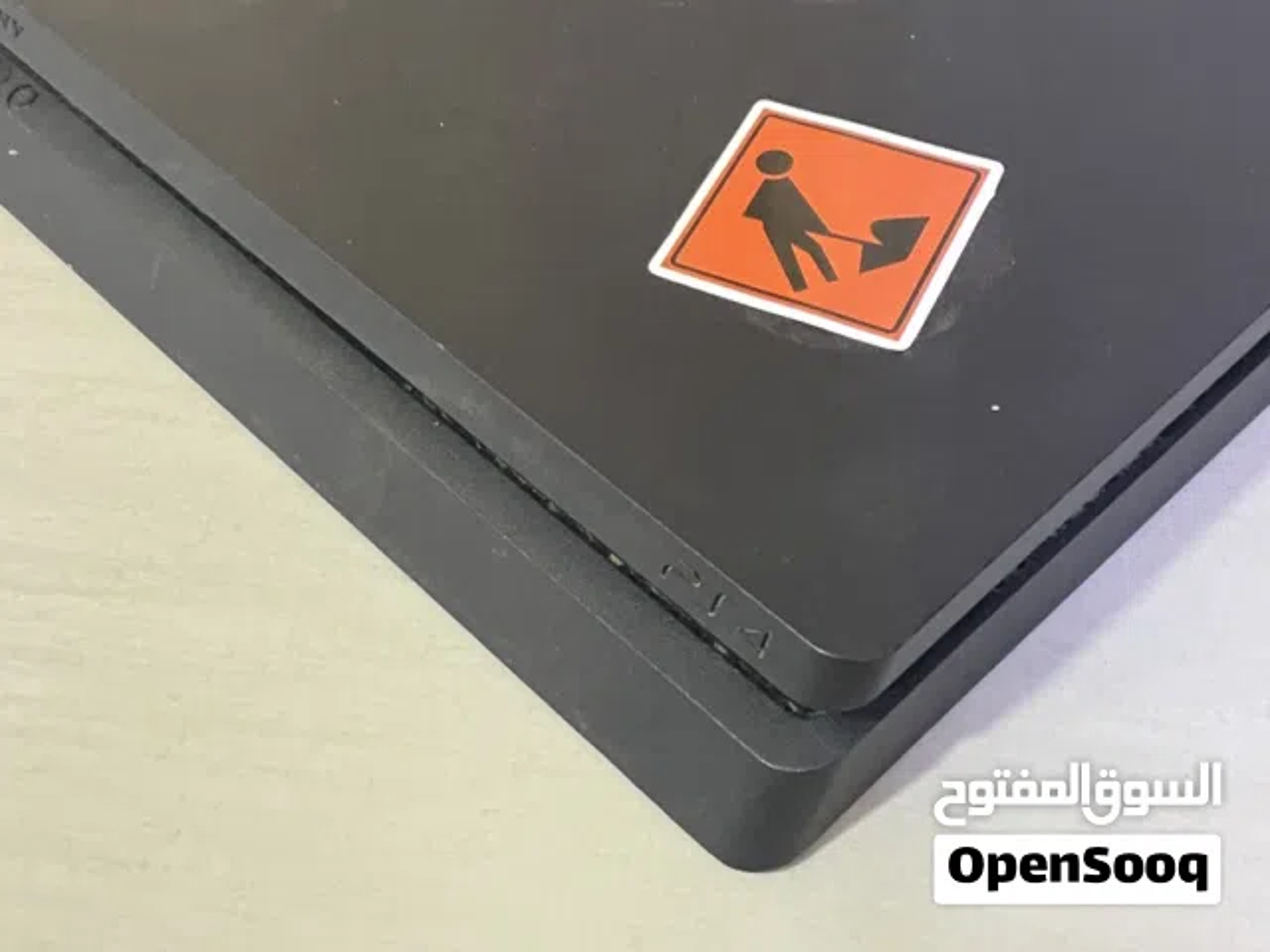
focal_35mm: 26
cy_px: 476
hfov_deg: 67.3
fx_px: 954
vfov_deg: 53.1
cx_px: 635
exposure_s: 1/50
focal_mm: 4.2
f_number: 1.6
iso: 500
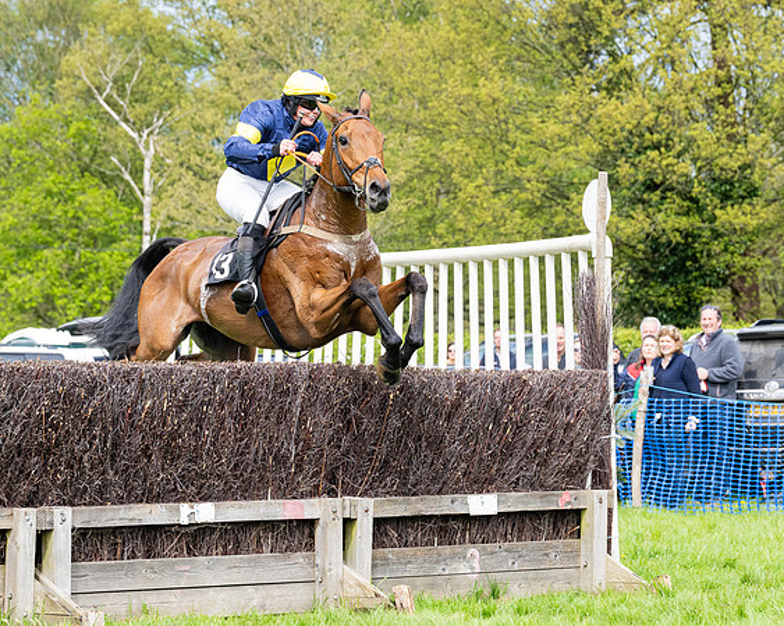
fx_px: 3462
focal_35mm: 149
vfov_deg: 10.3
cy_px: 259
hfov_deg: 12.9
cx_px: 308
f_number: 4
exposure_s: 1/2500
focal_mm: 77
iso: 640
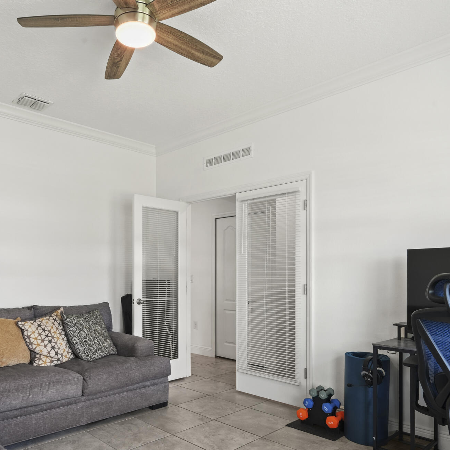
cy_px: 282
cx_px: 162
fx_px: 382
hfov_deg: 59.9
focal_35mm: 26
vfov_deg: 60.1
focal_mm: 16
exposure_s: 1/2.5
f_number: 11
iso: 400
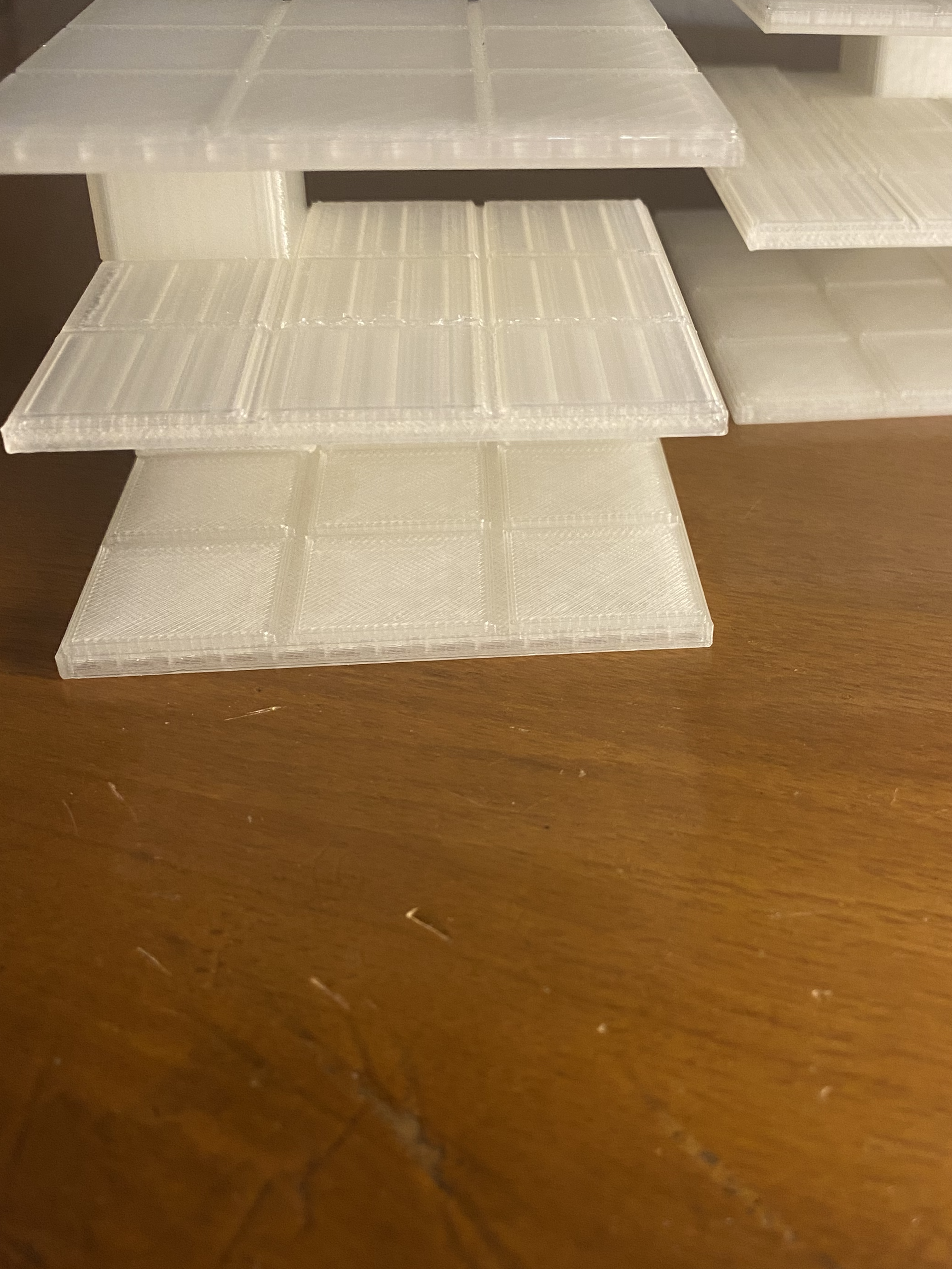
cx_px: 651
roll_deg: -0.5
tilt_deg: -31.9
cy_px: 657
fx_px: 1394
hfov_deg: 37.2
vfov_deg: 49.0
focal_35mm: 38
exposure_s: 1/60
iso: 125
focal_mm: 4.25
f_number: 1.8
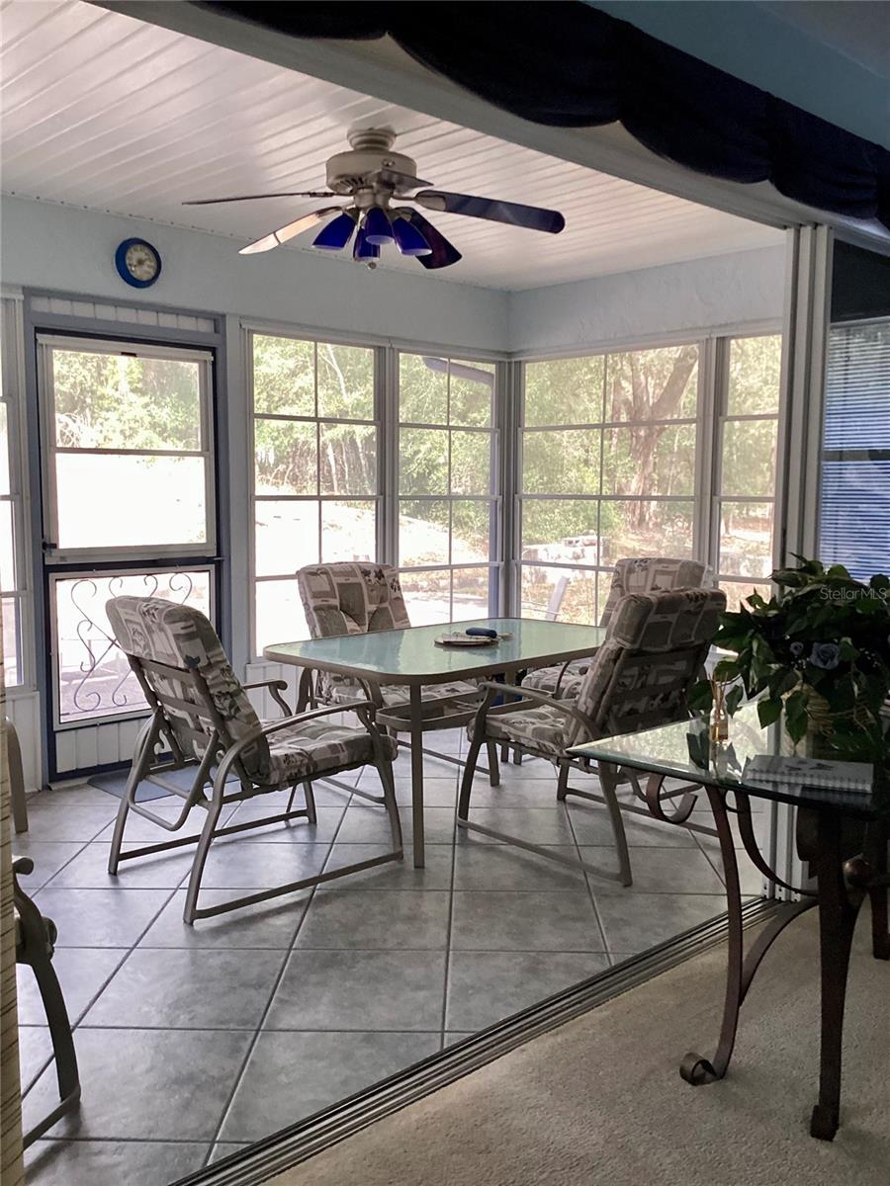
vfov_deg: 58.4
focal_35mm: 31
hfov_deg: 45.4
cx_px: 445
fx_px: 1063
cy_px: 593
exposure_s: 1/60
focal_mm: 3.3
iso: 160
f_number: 2.4
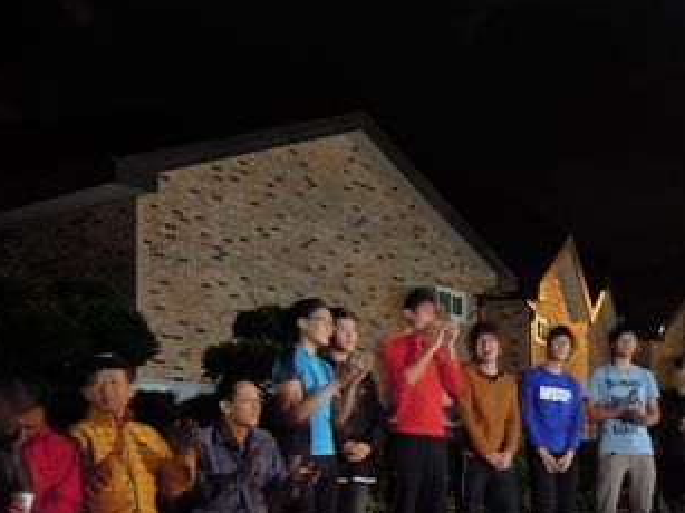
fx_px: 989
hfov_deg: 37.5
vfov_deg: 28.1
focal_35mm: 50
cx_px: 486
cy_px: 455
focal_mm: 4.3
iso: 160
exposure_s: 1.3
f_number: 1.8
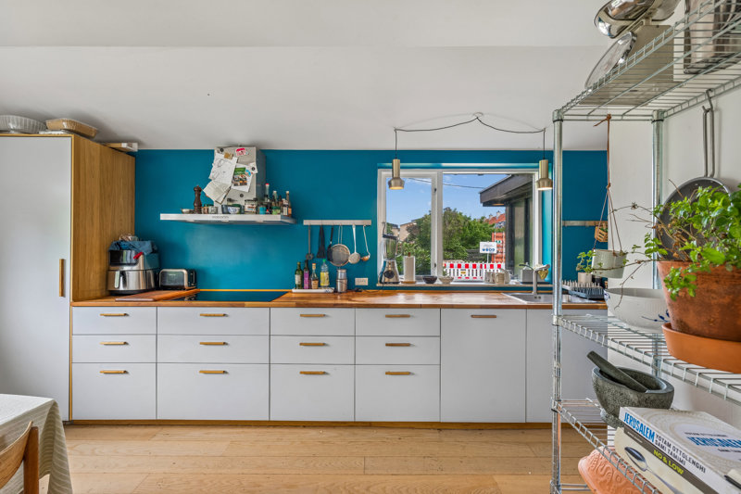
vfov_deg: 73.7
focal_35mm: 16
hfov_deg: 96.7
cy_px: 247
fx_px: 329
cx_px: 370
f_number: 8
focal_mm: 16
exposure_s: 1/25
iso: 125
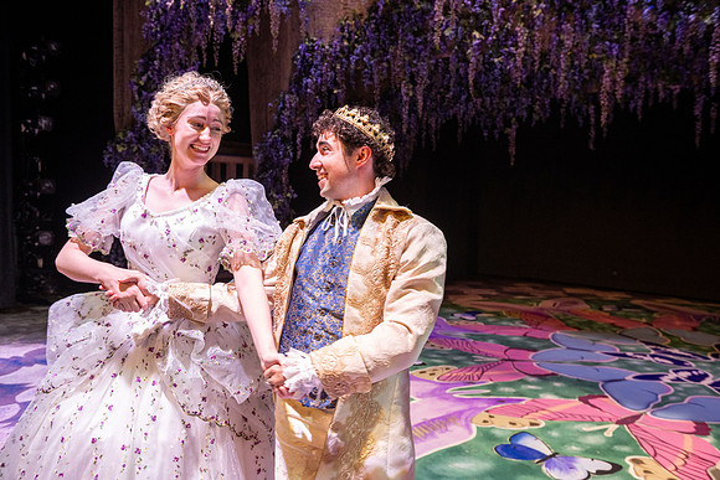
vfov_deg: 41.1
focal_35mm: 32
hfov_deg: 58.7
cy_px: 240
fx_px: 640
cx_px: 360
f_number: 4.5
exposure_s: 1/200
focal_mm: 32
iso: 1000
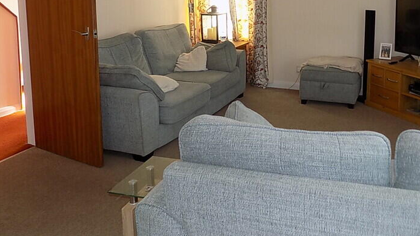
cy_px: 34
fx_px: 412
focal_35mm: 37
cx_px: 279
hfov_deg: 53.0
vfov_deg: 30.9
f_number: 3.1
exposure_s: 1/30
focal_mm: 4
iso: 125
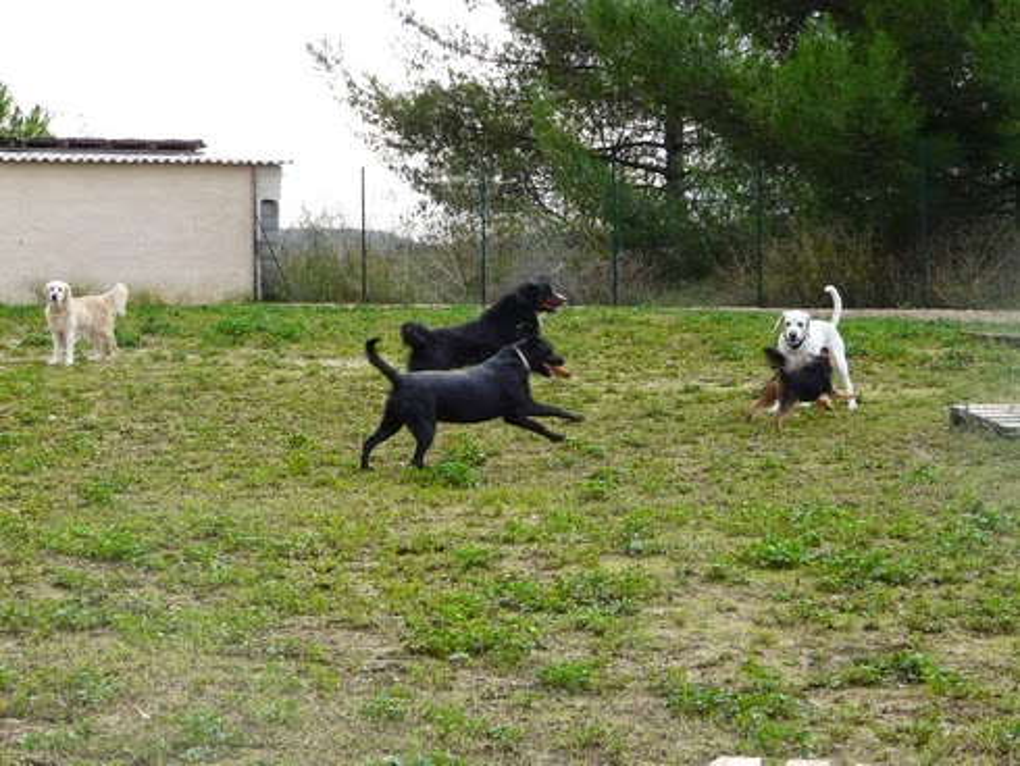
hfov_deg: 19.4
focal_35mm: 101
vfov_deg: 14.7
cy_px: 383
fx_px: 2978
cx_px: 510
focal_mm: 16.6
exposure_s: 1/200
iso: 100
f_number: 4
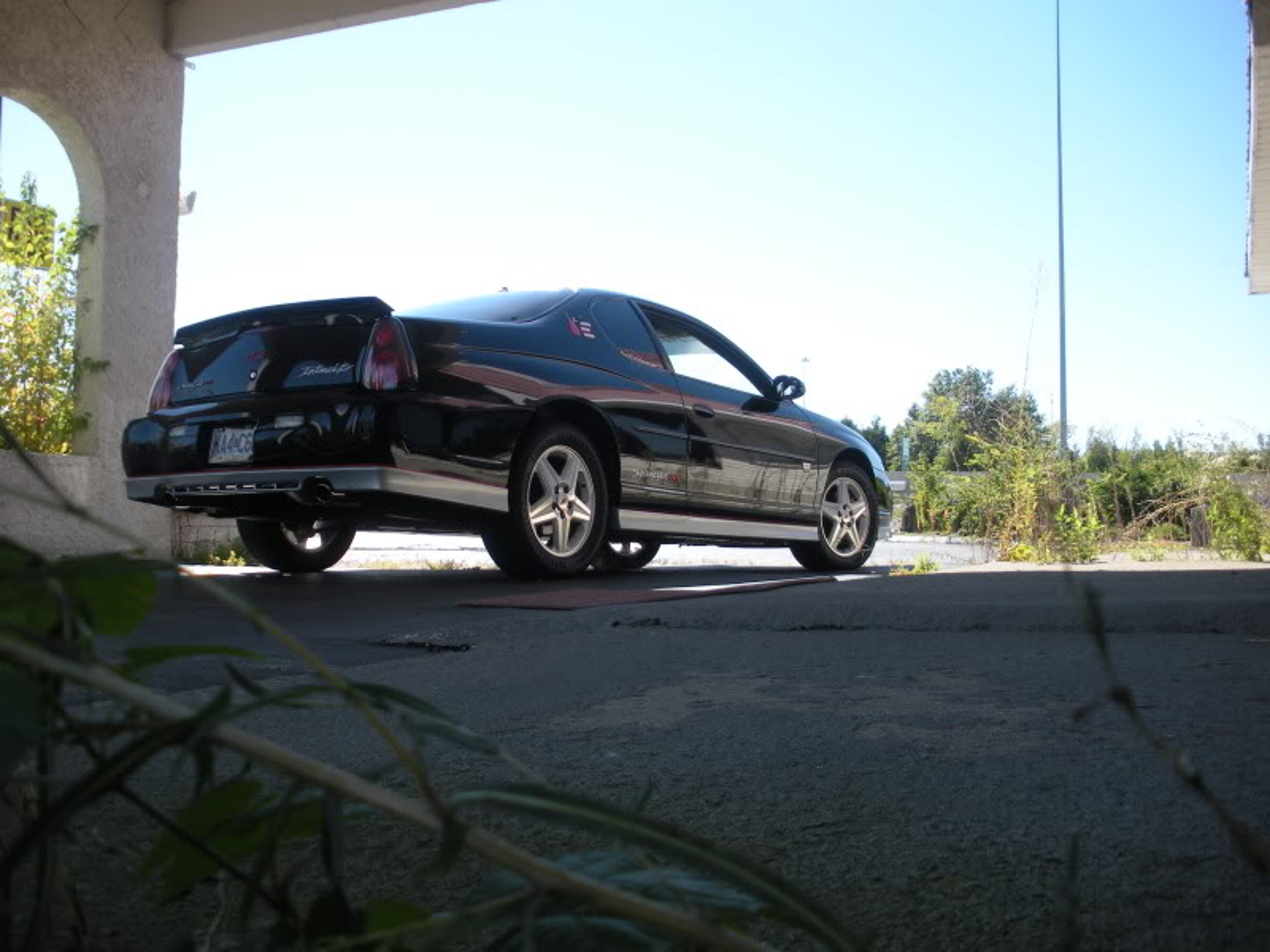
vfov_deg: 39.7
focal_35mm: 36
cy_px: 476
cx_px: 635
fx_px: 1321
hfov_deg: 51.4
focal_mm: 6.3
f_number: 3.5
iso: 64
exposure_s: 1/254
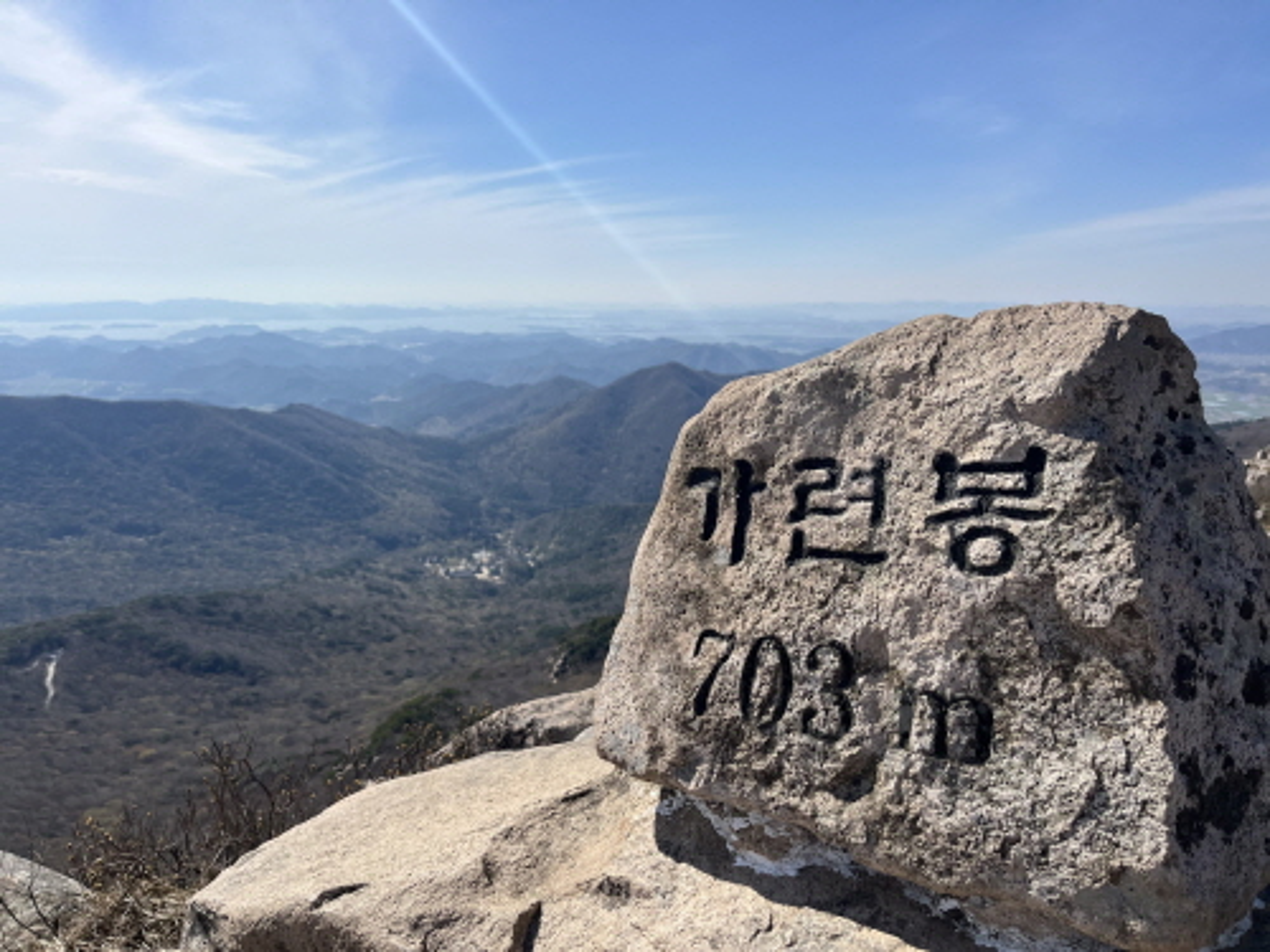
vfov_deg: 53.1
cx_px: 635
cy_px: 476
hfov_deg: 67.3
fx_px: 954
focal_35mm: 26
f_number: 1.6
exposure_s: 1/5848
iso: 50
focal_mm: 5.1
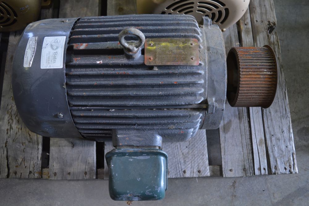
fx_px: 270
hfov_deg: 59.5
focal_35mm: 32
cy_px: 103
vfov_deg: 41.6
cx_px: 154
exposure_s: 1/40
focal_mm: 21
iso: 400
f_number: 3.8
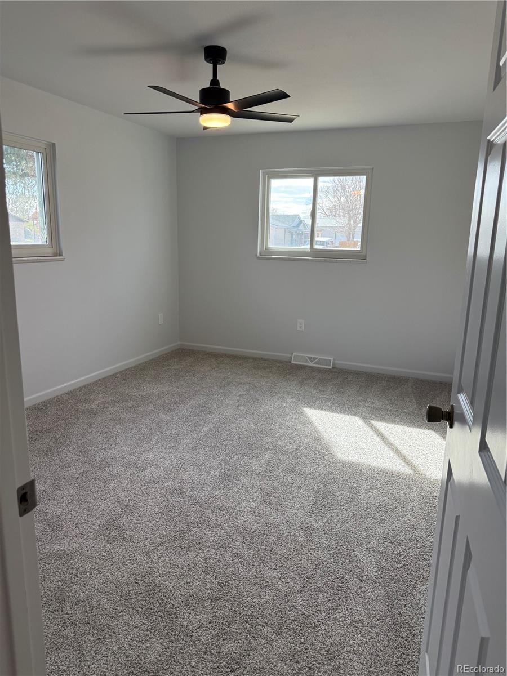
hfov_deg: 56.8
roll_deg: -0.8
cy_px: 338
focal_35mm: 24
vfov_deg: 71.6
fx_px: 469
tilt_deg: -12.0
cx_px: 254
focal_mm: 6.76
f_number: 1.78
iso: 125
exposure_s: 1/226
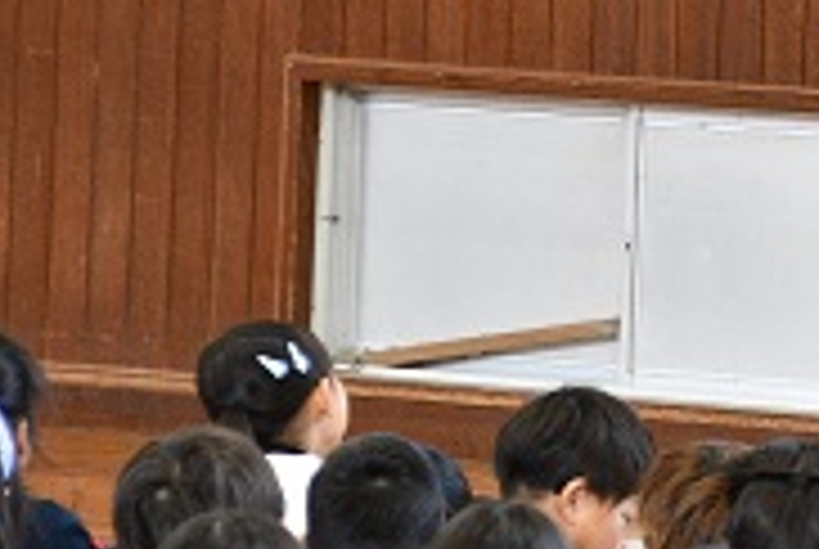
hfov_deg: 4.8
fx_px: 9730
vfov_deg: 3.2
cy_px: -34
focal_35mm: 427
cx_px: 1040
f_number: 5.6
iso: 1600
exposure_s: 1/100
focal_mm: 98
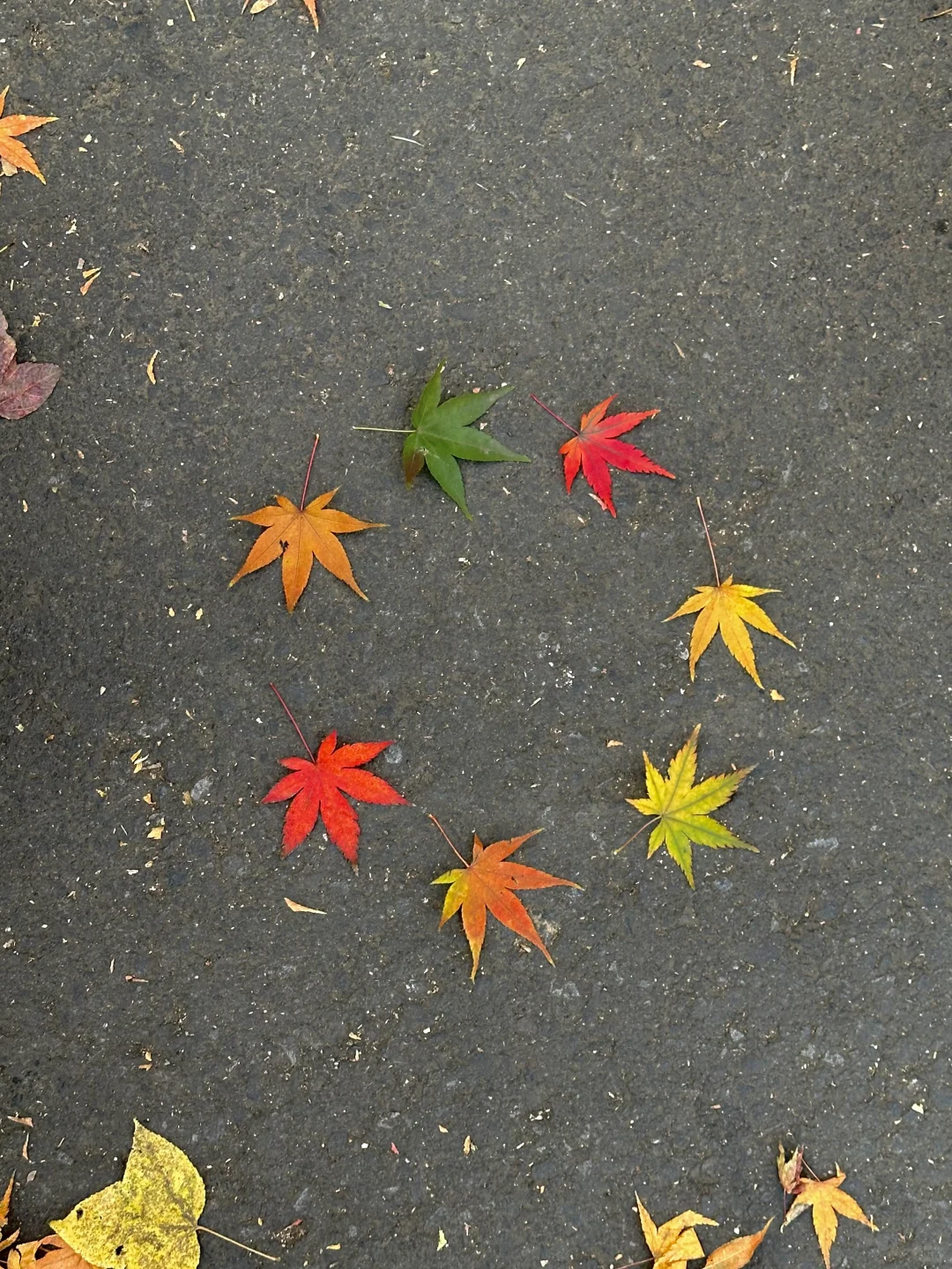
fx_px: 1760
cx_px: 476
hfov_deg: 30.3
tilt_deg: -76.7
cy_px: 634
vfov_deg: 39.7
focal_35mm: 48
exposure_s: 1/60
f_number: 1.78
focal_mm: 6.86
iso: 100
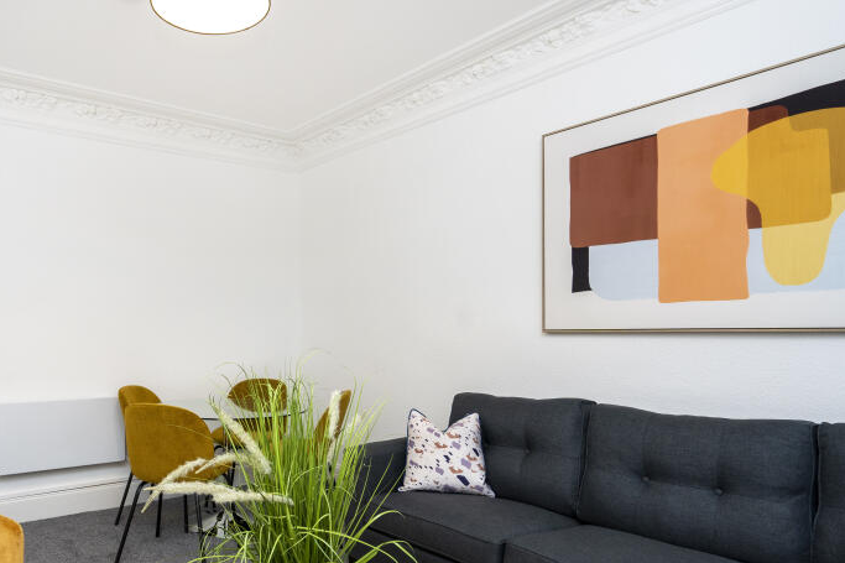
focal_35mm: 24
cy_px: 324
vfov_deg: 52.9
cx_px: 245
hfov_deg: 70.3
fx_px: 563
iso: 1250
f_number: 6.3
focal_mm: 16
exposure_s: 1/50
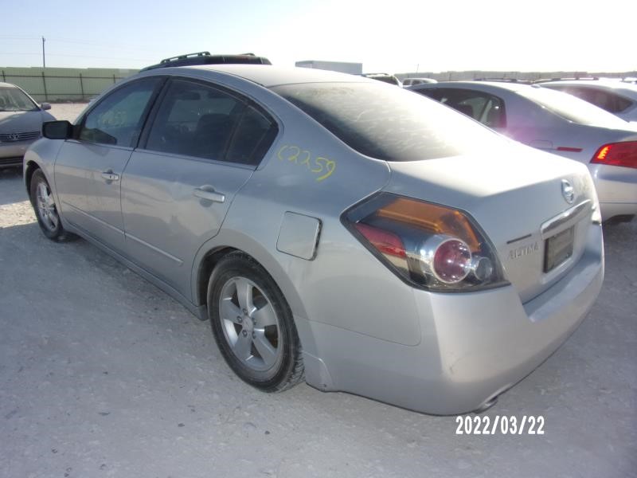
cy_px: 239
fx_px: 442
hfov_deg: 71.6
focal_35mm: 24
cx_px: 318
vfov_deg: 56.8
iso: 80
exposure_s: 1/850
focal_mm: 4.3
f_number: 3.3
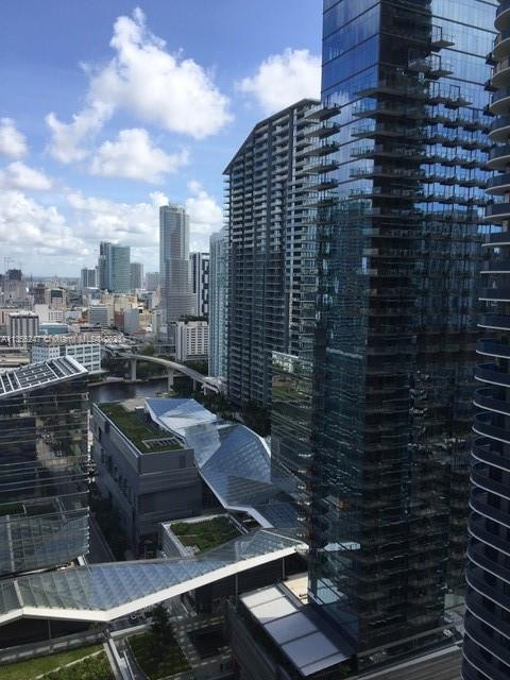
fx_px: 570
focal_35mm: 29
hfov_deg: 48.2
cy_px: 340
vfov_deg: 61.7
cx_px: 255
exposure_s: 1/1799
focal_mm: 4.15
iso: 32
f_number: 2.2
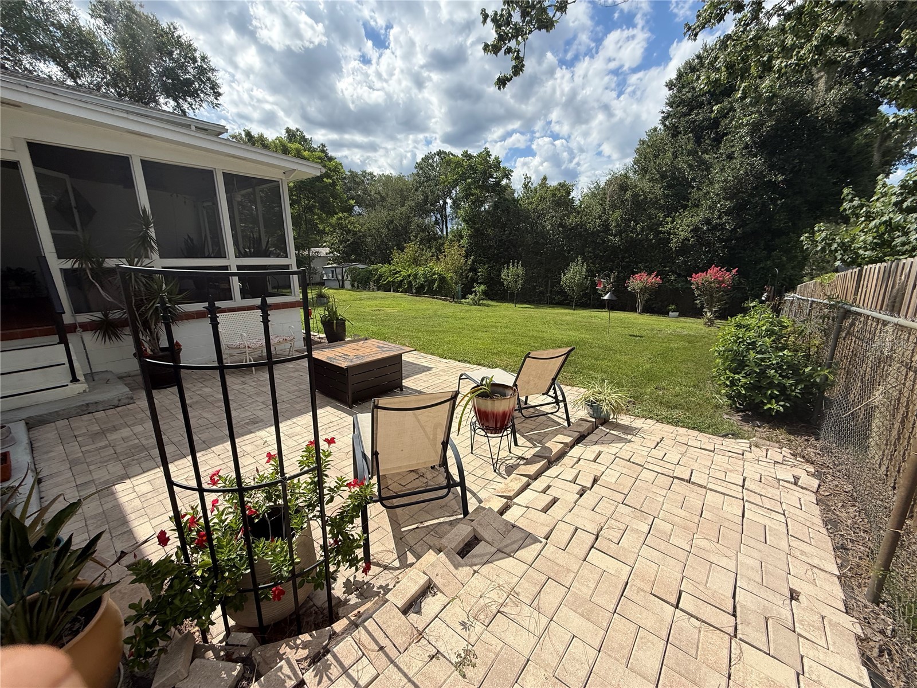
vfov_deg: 85.7
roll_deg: -0.7
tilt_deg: -13.6
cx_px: 458
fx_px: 371
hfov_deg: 102.1
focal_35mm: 14
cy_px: 344
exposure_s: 1/2024
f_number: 2.2
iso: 50
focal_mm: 2.22
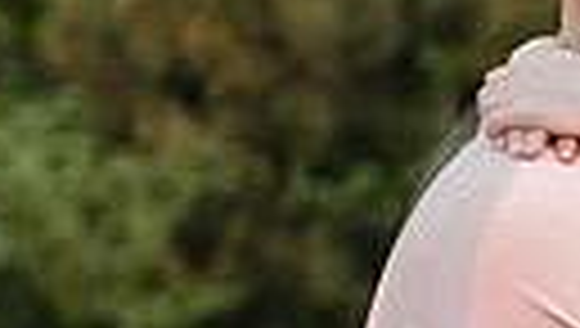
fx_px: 5067
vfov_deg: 3.7
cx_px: 1097
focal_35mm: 329
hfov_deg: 6.4
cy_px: 389
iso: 100
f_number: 2.8
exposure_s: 1/200
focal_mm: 70
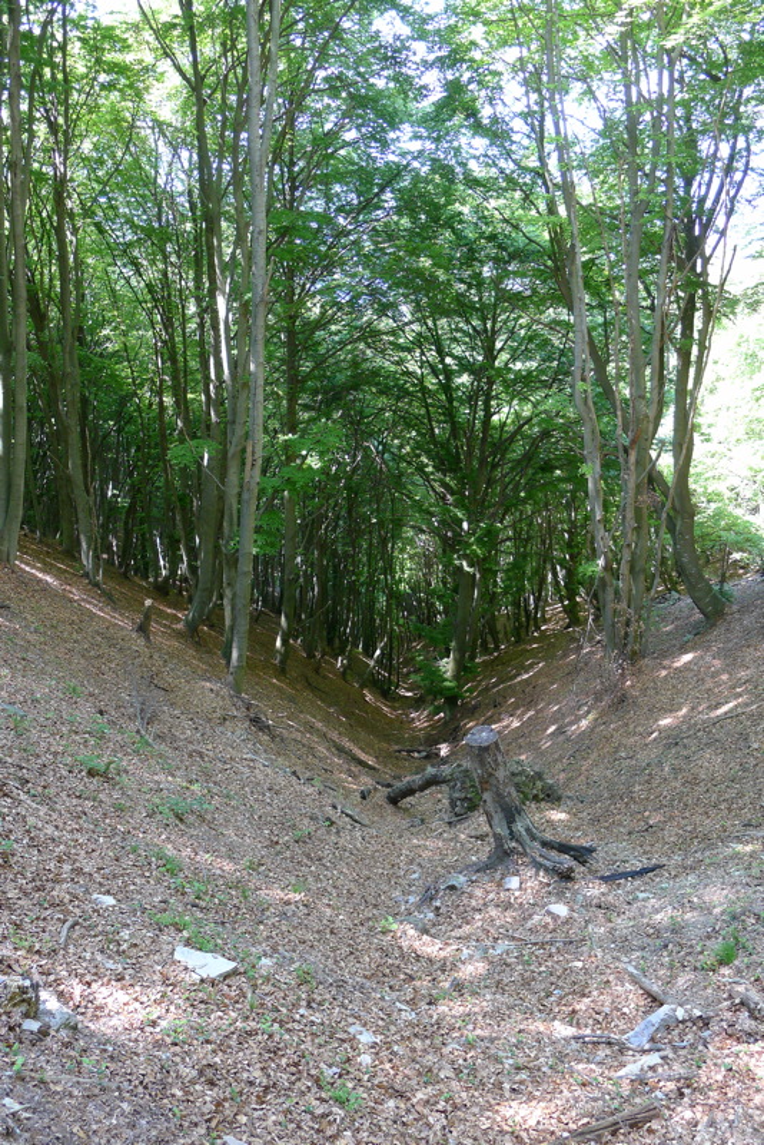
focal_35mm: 32
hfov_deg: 41.1
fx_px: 1018
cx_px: 382
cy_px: 572
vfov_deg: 58.7
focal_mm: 6.8
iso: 160
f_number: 2.2
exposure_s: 1/60
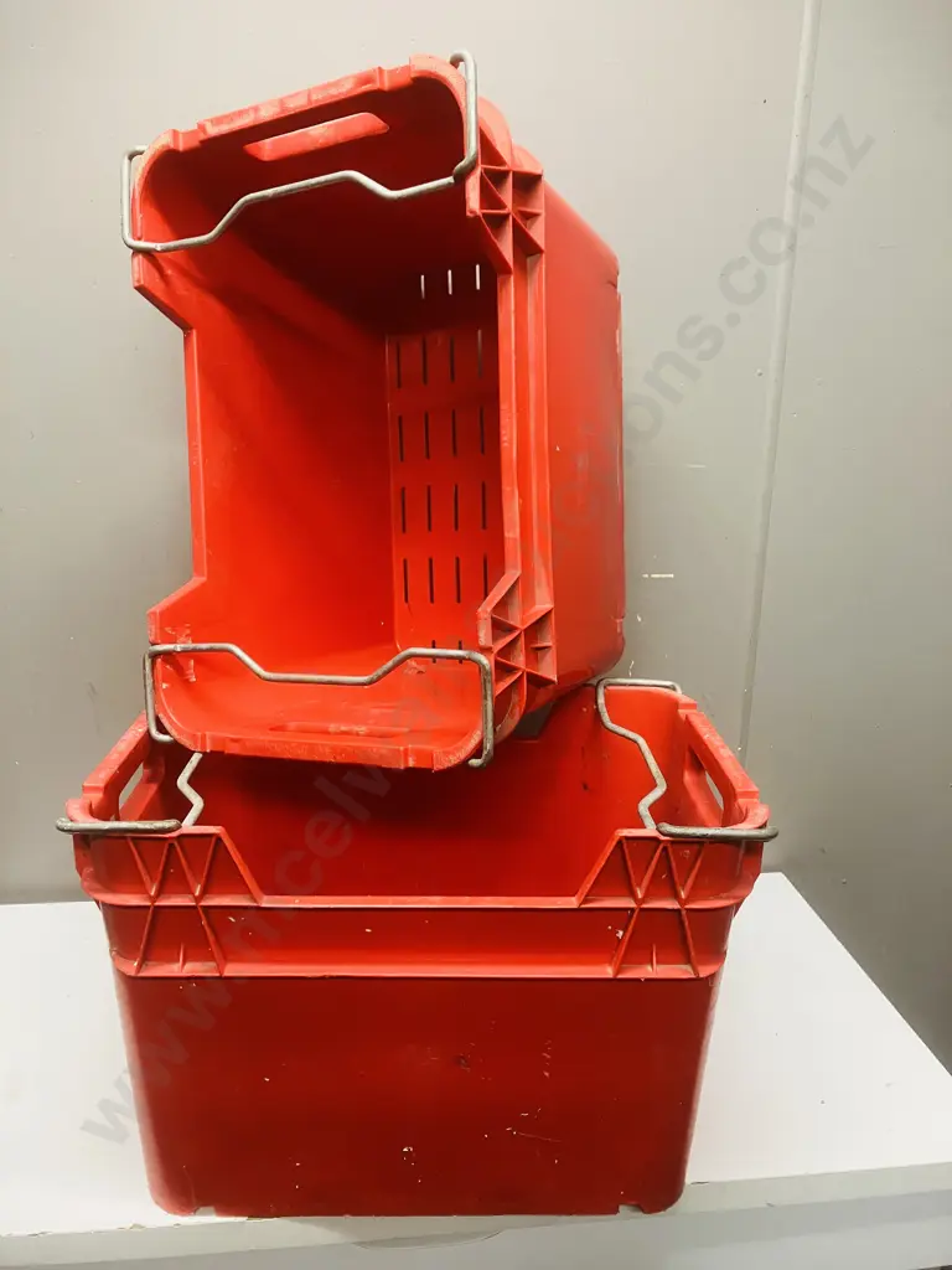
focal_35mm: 28
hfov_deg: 49.7
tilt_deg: -12.3
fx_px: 1027
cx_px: 476
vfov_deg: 63.4
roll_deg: -0.6
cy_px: 635
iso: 125
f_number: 1.8
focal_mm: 3.99
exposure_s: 1/50
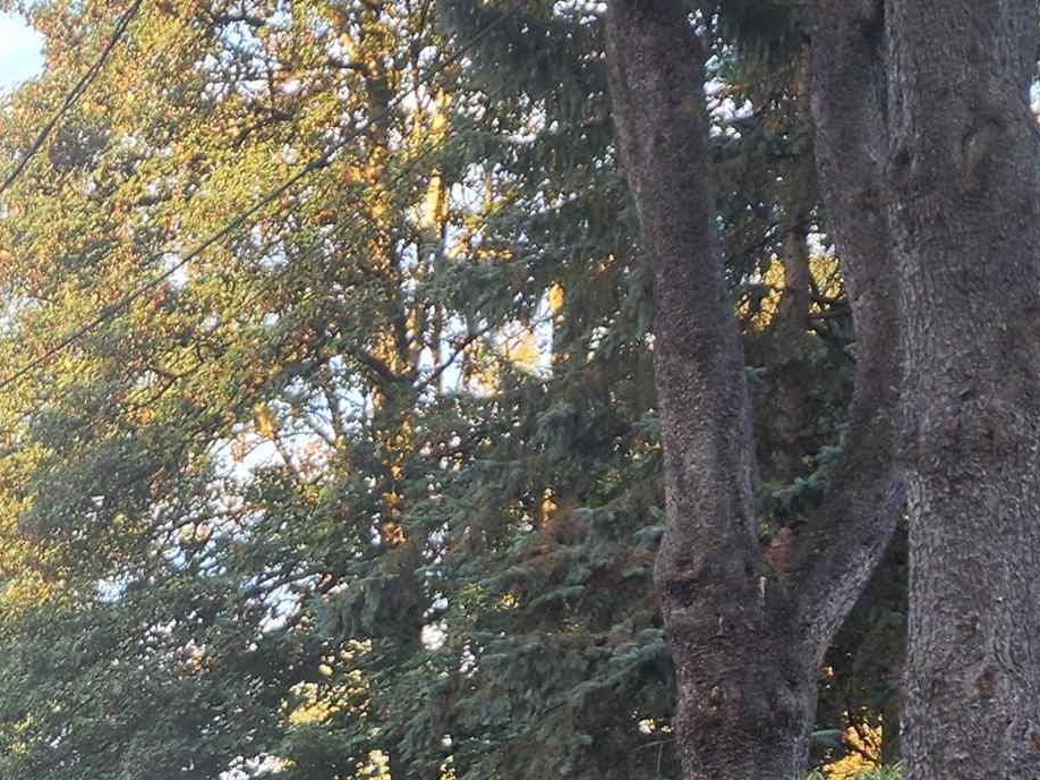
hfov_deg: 23.2
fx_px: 2313
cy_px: 1043
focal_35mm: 77
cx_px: -216
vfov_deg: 17.8
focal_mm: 6.4
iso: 50
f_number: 1.8
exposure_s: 1/120
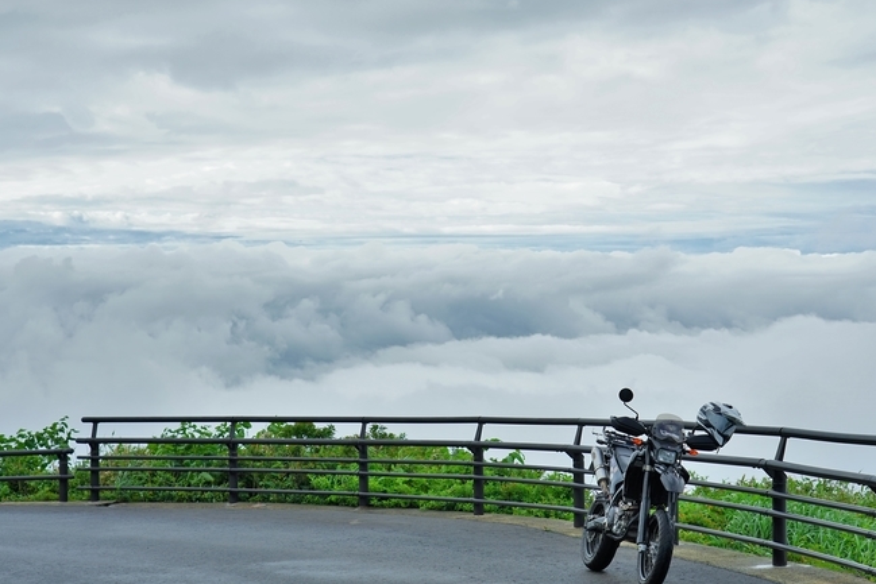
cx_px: 394
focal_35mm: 69
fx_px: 1679
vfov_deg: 19.7
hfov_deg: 29.2
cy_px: 337
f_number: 5.6
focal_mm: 56
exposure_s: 1/400
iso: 100
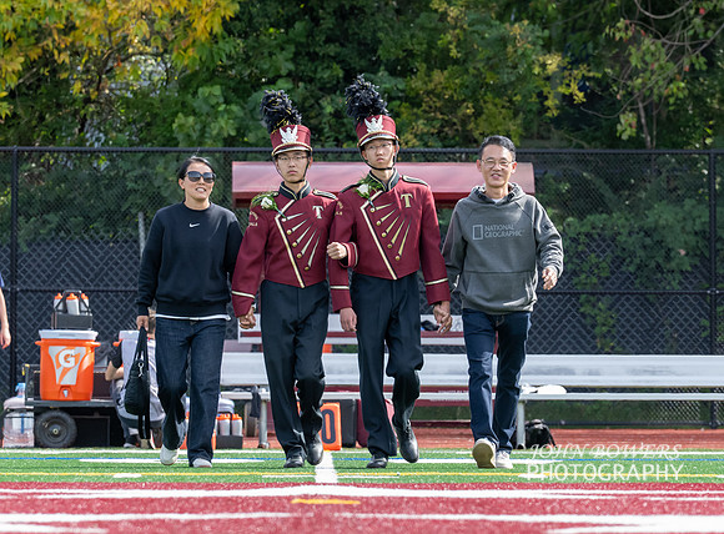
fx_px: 7264
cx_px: 398
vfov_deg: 4.2
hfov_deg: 5.7
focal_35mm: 349
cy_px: 280
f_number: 5.6
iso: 640
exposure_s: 1/1000
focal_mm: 200
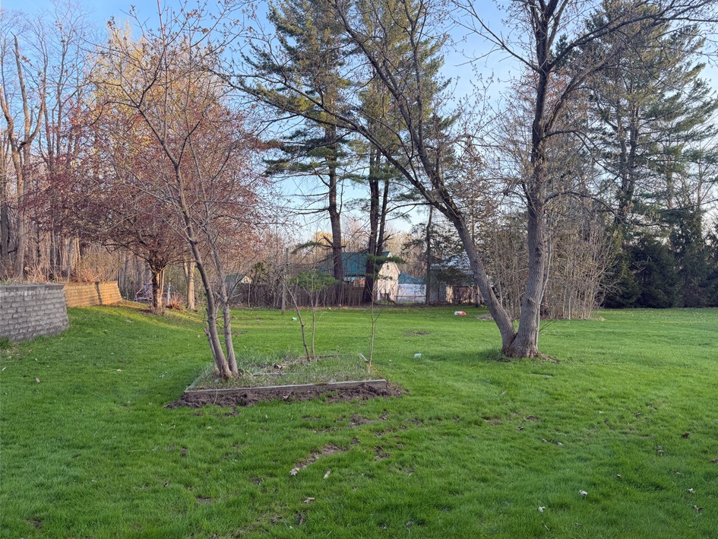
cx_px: 388
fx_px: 539
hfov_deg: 67.2
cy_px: 284
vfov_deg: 53.0
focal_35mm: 26
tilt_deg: -0.8
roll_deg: +0.6
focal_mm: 6.76
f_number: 1.78
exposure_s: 1/157
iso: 64
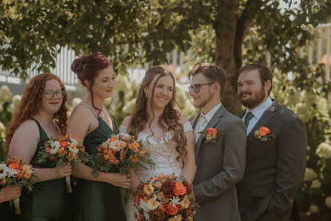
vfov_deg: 17.2
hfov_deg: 25.6
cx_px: 154
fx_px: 727
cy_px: 154
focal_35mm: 79
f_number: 1.8
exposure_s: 1/6400
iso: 640
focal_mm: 50
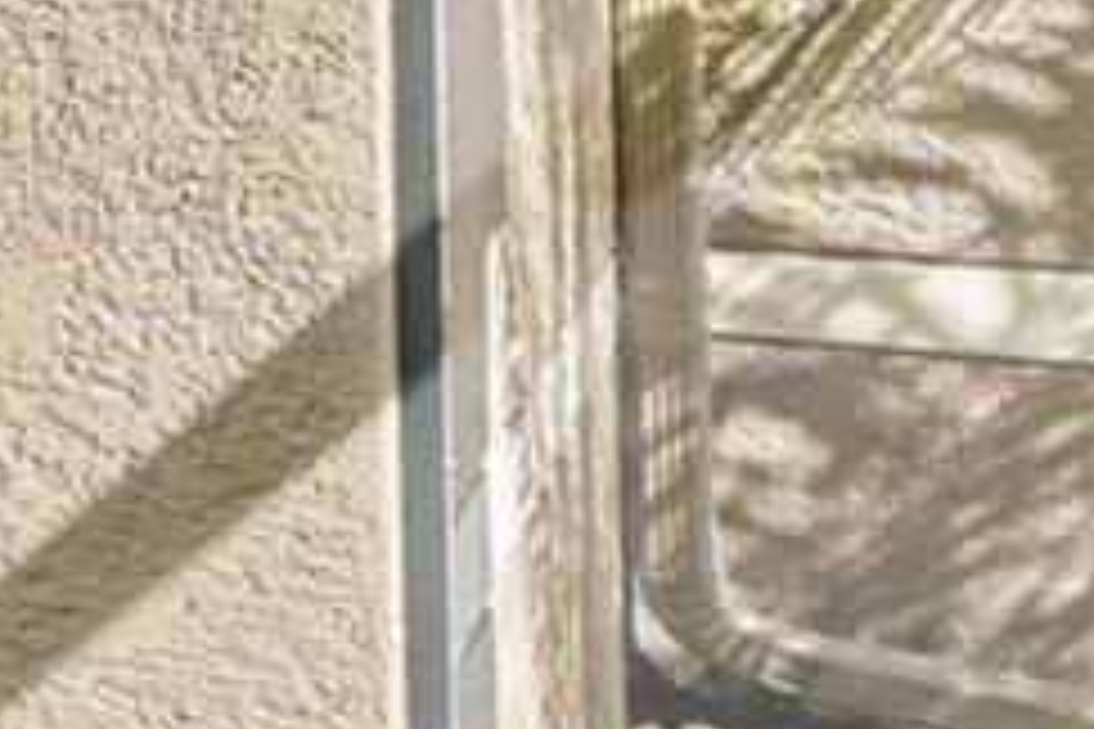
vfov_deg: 14.3
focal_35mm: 92
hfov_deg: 11.5
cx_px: -2206
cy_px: -205
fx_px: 2796
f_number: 8
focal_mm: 14
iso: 400
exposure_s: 1/160
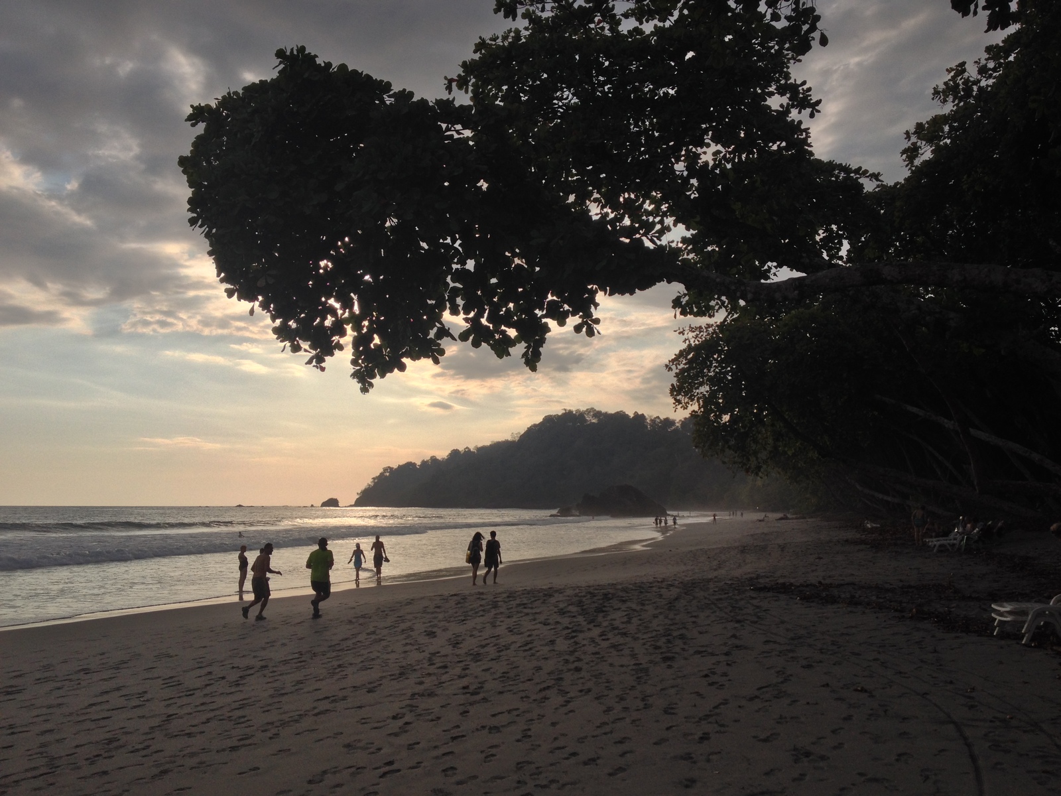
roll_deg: +0.3
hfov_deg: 52.6
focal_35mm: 35
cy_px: 398
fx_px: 1073
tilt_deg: +4.1
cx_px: 530
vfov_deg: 40.7
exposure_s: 1/3247
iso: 50
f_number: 2.4
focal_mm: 4.28
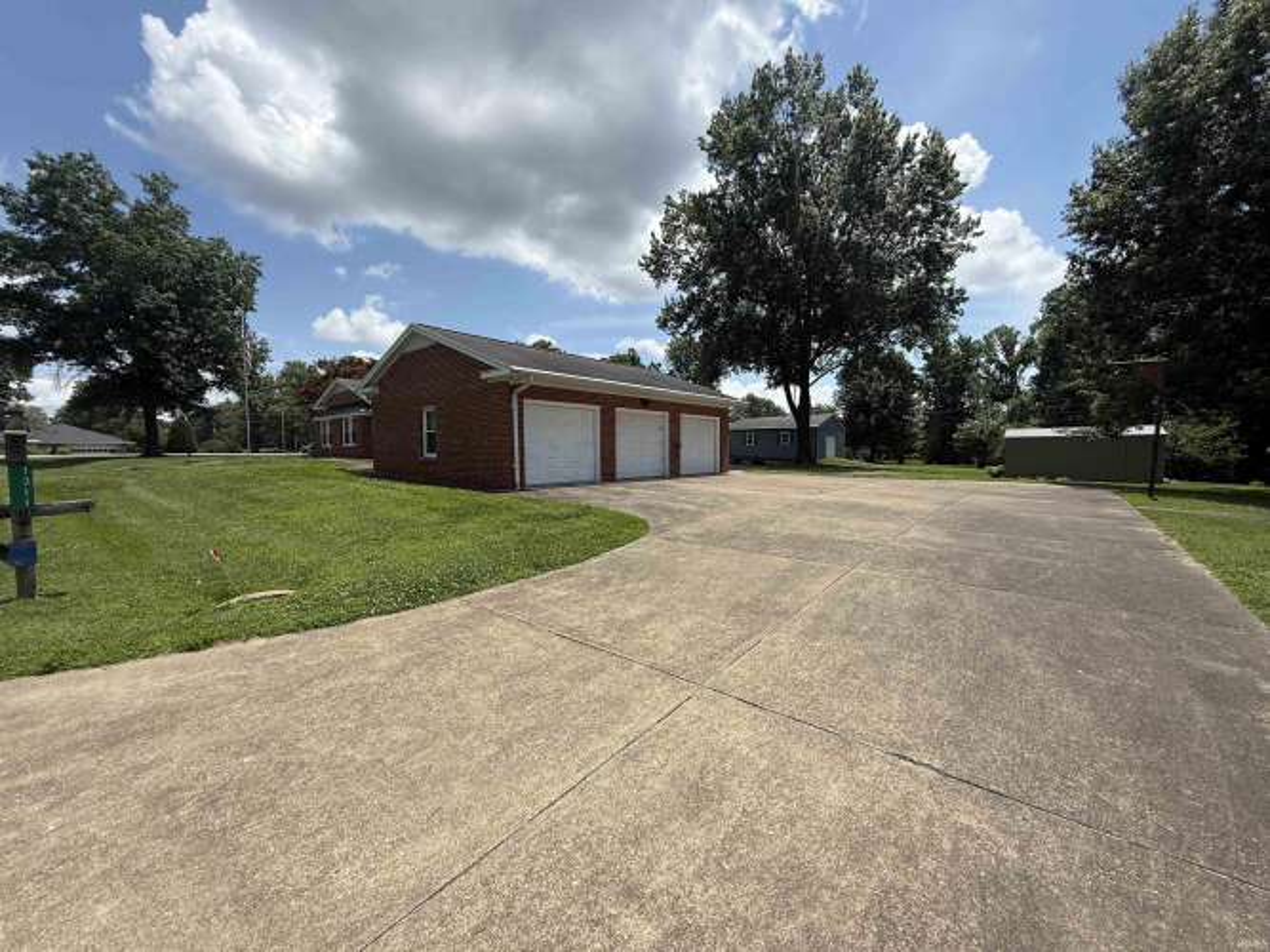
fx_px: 514
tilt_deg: -0.8
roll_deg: +1.1
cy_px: 476
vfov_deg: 85.7
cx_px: 635
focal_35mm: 14
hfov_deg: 102.1
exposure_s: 1/1901
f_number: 2.2
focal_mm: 2.22
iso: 50
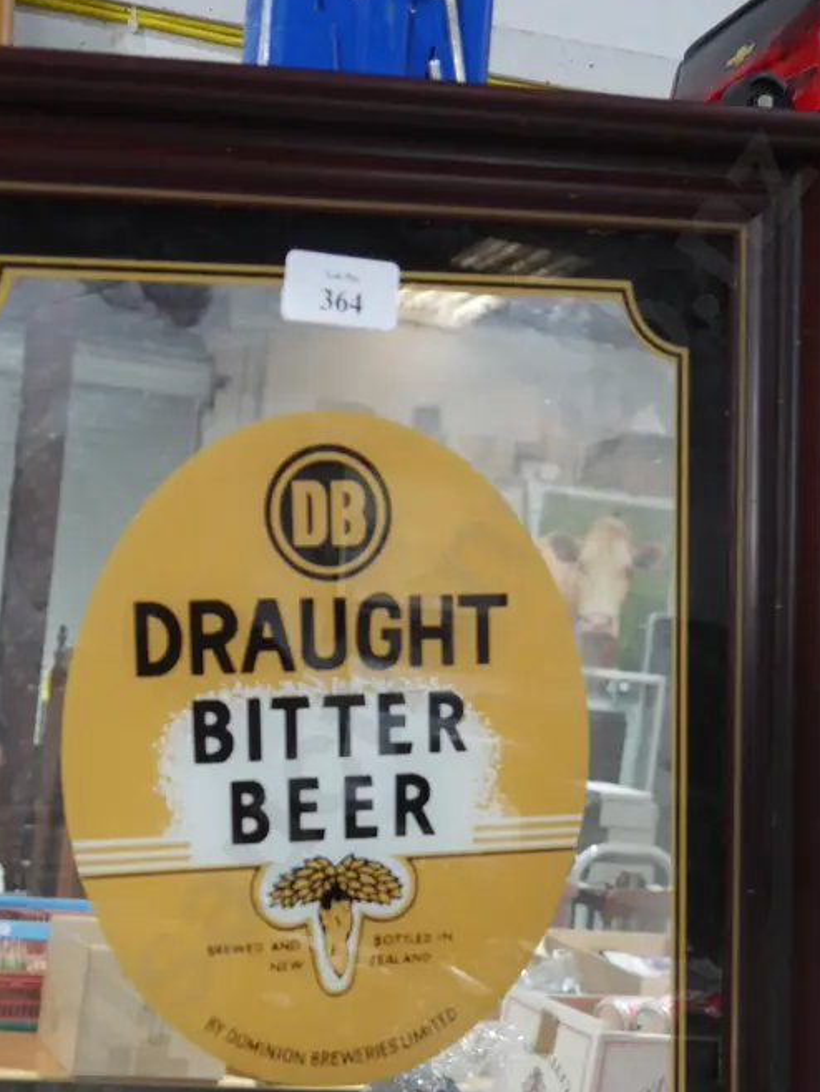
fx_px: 1768
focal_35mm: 56
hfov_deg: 26.0
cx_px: 279
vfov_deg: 33.6
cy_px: 830
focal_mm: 18
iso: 1000
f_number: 4
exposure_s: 1/60
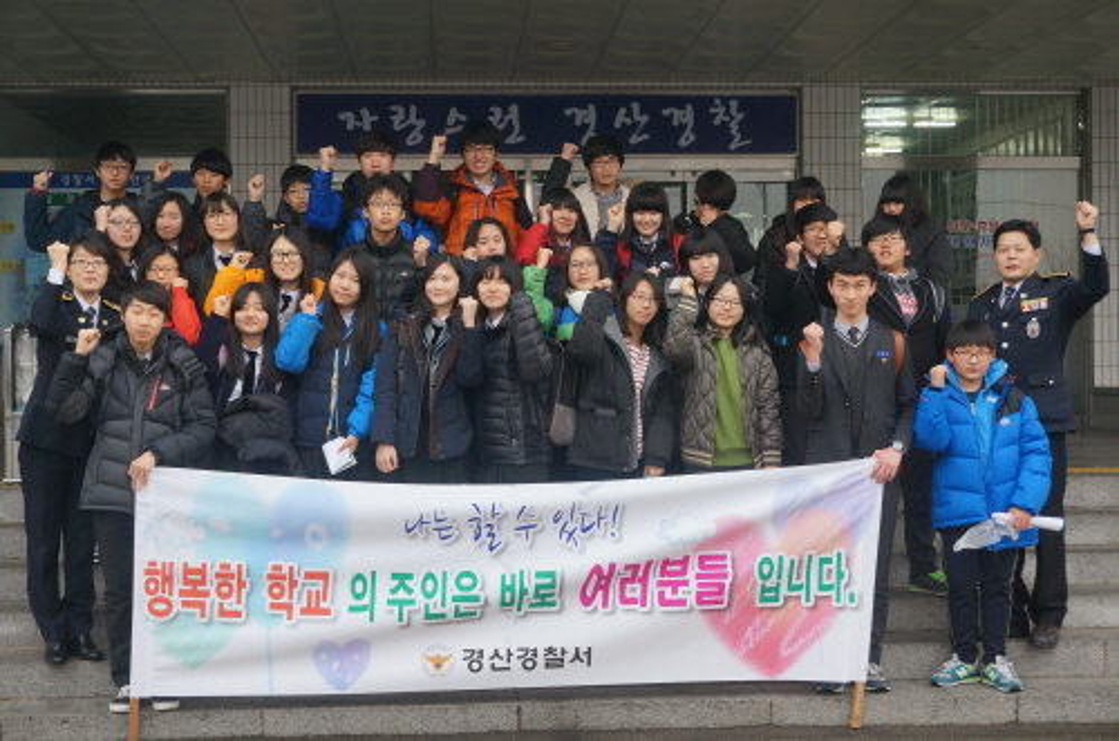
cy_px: 370
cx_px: 560
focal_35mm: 54
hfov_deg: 36.9
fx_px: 1675
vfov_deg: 24.9
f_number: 5.6
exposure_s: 1/60
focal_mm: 36
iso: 160
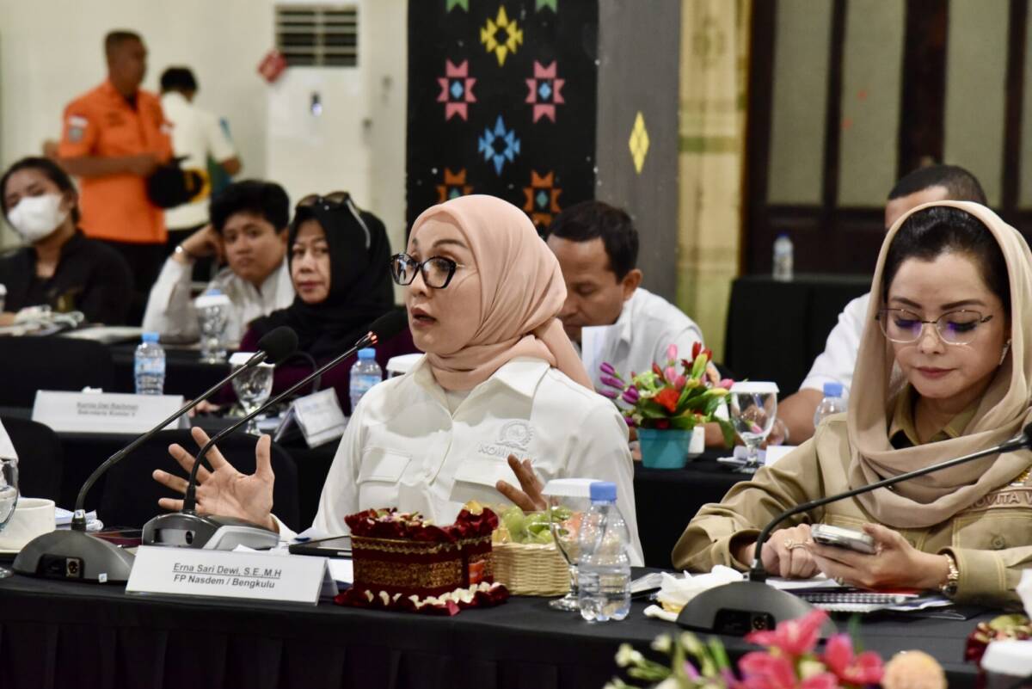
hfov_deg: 17.1
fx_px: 3441
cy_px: 344
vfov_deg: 11.4
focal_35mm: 120
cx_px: 516
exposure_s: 1/50
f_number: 6.3
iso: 5600
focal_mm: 120
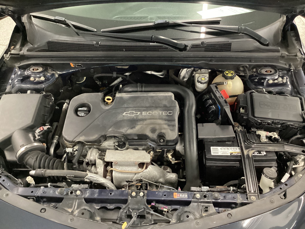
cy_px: 114
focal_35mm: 31
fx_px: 273
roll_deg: +1.7
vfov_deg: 45.4
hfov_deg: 58.4
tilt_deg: -44.3
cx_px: 152
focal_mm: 3.3
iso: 640
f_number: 2.4
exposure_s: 1/24
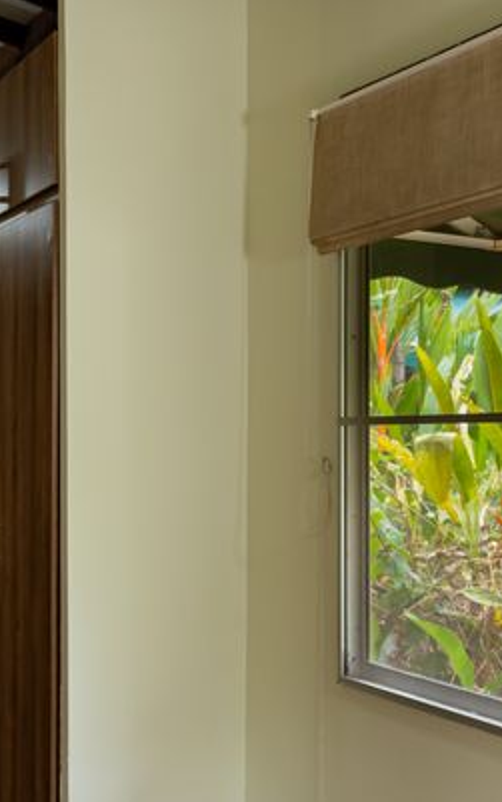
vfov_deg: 33.4
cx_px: 83
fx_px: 1334
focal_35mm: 61
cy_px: 480
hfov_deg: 21.0
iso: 400
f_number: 4.5
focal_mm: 18
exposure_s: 1/60
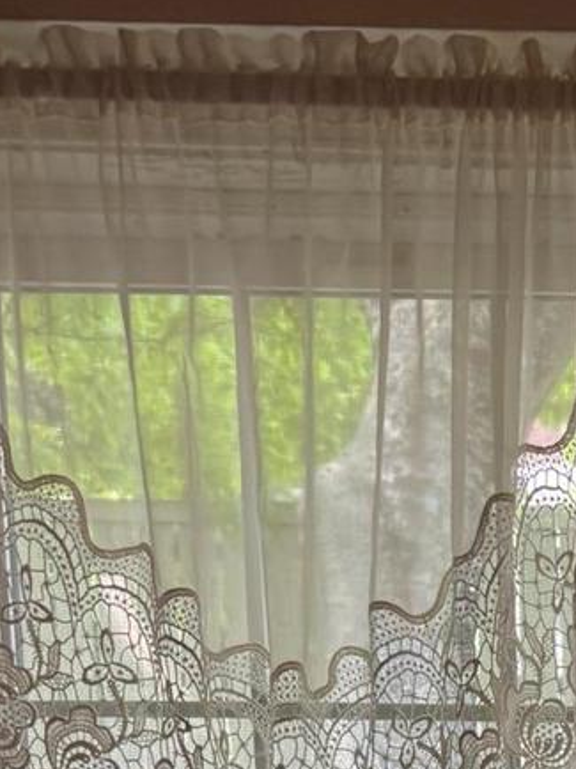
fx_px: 1888
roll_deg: -1.4
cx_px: 865
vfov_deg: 19.5
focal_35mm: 85
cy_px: 1207
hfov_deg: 15.9
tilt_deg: -10.1
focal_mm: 6.76
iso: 125
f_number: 1.78
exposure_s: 1/60
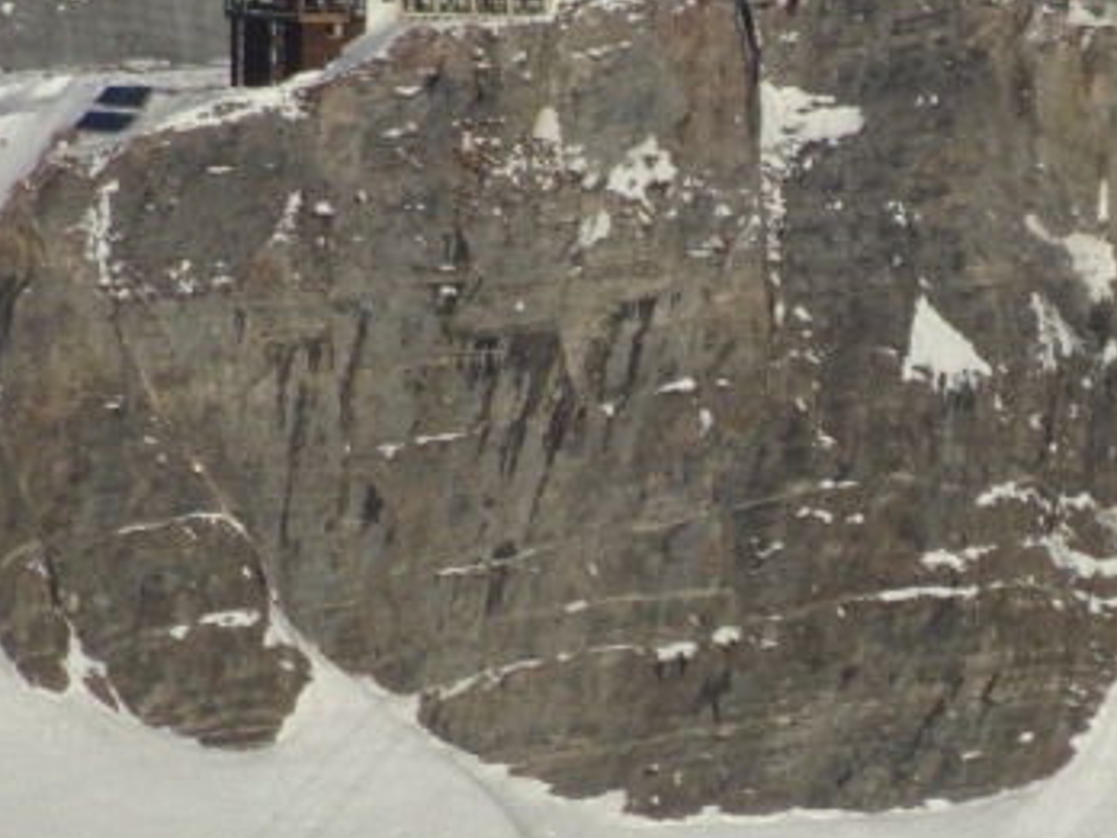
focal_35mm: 1378
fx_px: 44466
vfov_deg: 1.1
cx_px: 581
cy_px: 228
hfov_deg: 1.4
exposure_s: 1/640
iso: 80
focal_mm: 102.45
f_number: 6.3
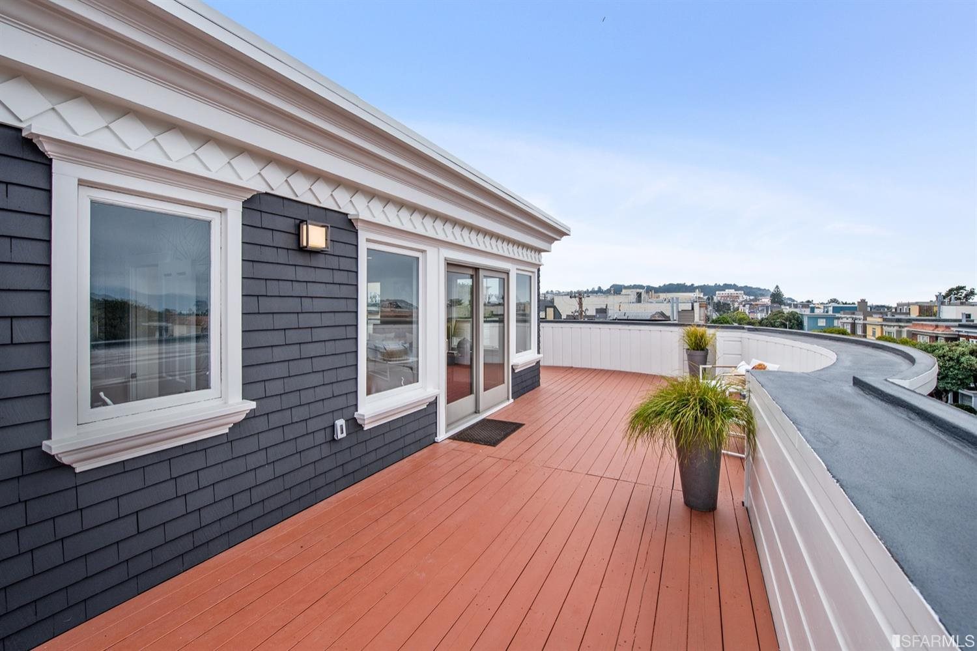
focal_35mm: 14
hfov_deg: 104.3
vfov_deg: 81.2
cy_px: 326
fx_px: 380
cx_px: 488
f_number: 8
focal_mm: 14
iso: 125
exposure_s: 1/640
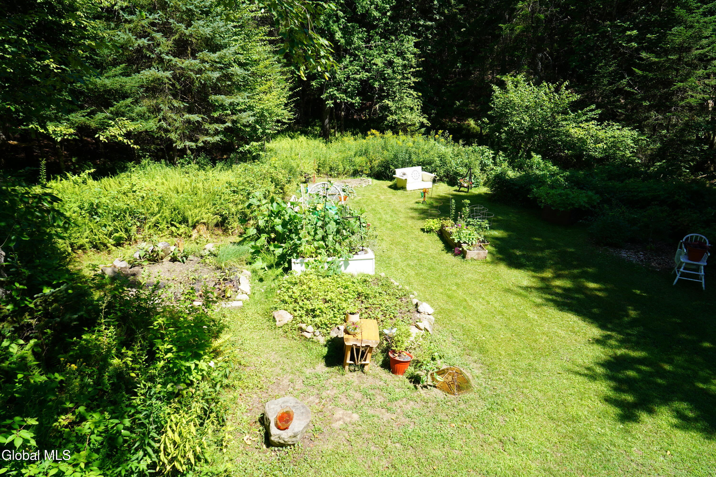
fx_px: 477
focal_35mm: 24
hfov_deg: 73.7
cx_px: 358
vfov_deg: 53.1
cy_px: 238
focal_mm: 24
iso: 100
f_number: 7.1
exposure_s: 1/100
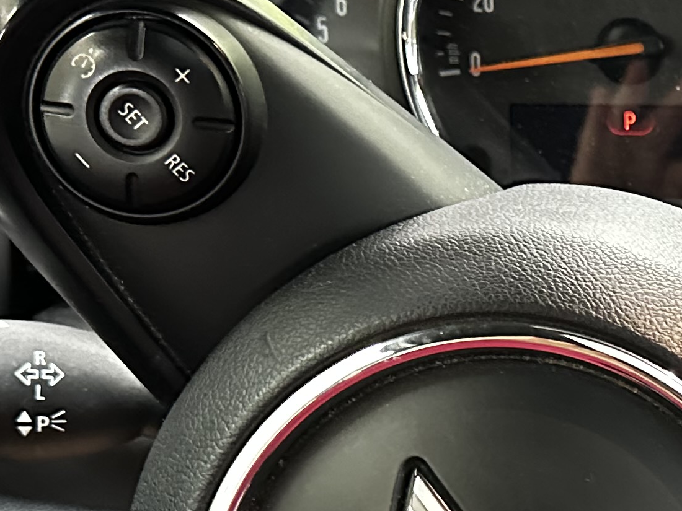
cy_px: 459
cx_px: 852
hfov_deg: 20.6
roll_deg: -6.7
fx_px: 1734
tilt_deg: -29.7
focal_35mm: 88
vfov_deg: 16.6
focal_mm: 6.86
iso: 1600
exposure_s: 1/17
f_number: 1.78
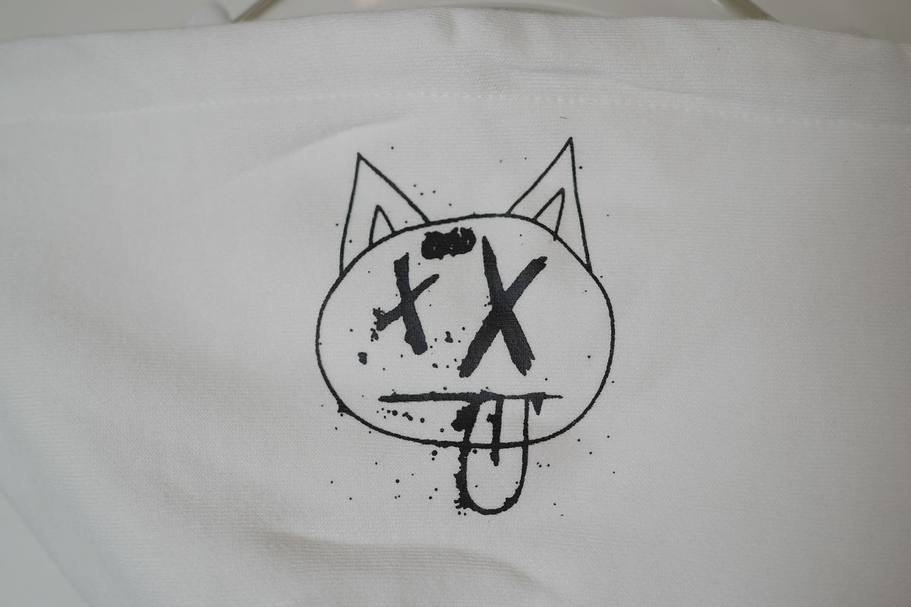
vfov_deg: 37.9
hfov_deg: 54.4
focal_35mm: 35
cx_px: 456
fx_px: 886
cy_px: 304
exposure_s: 1/800
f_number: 3.5
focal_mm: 35
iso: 800
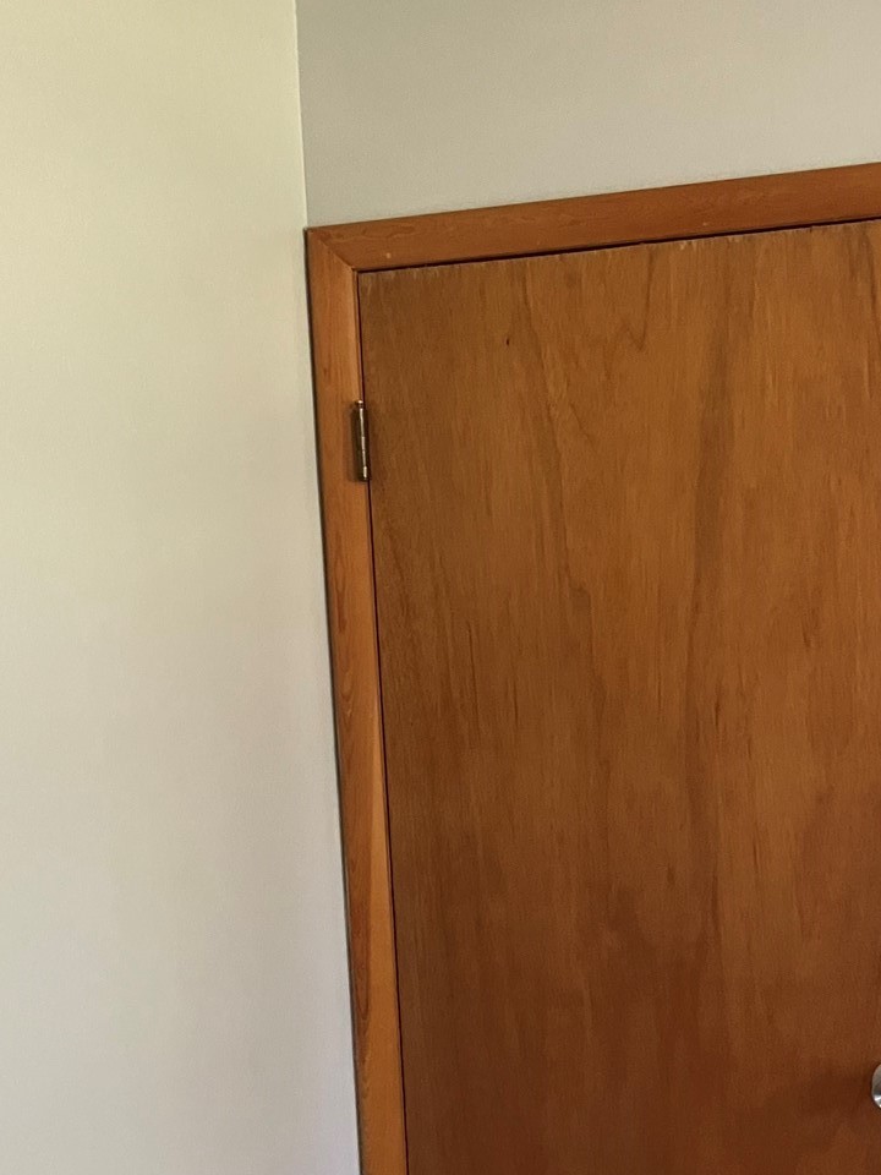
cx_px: 489
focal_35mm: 56
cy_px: 950
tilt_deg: -9.5
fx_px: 1900
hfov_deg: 26.1
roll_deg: +1.3
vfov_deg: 33.3
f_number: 1.8
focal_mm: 3.99
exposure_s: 1/60
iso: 320
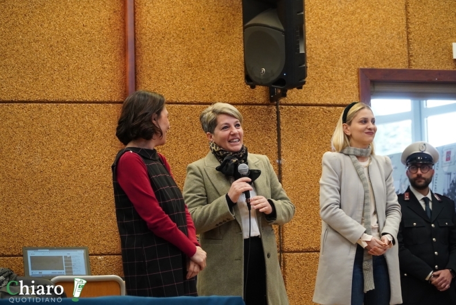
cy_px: 152
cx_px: 228
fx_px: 1444
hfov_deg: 17.9
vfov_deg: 12.0
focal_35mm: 114
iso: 2000
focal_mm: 76
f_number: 4
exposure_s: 1/125
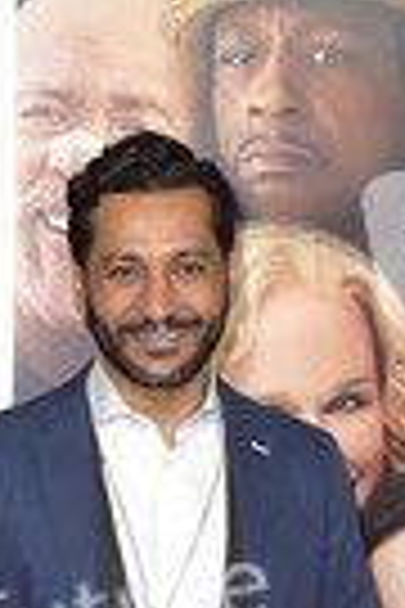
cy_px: 896
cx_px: 187
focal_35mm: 113
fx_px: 1907
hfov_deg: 12.1
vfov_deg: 16.6
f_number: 6.3
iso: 500
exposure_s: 1/320
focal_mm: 38
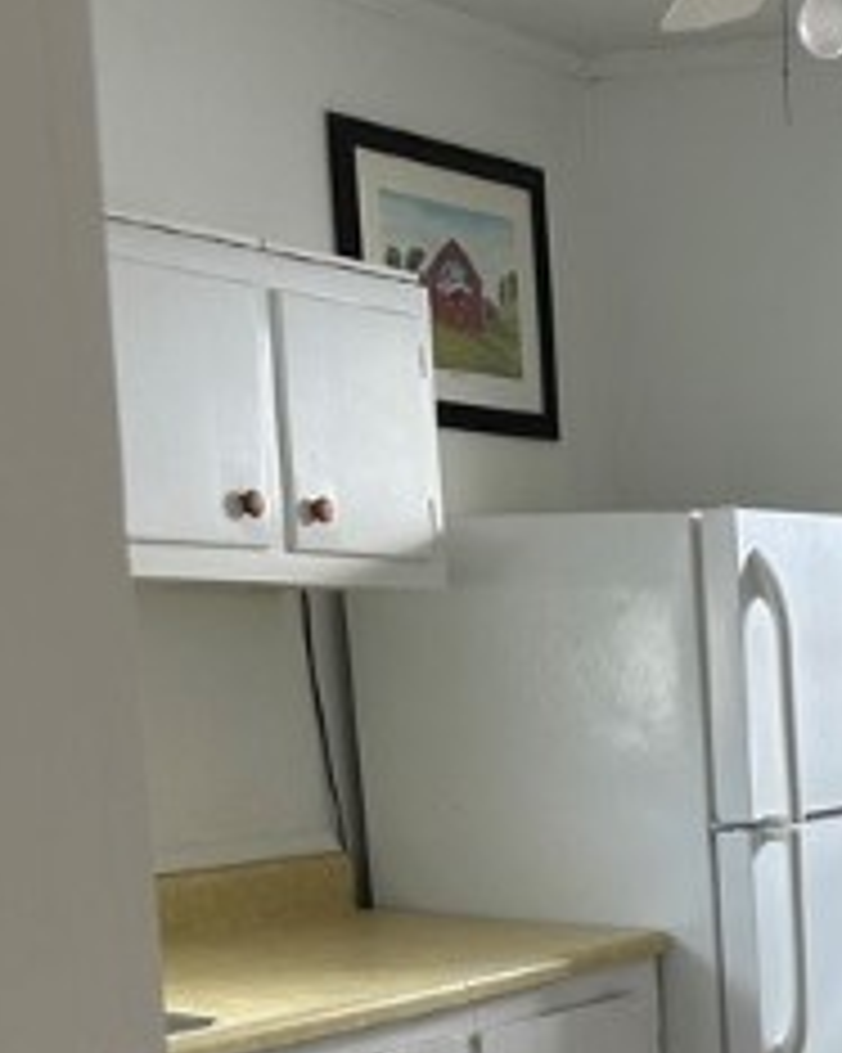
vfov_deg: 23.4
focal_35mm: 77
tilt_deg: -10.7
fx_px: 2400
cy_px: 1134
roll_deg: +0.0
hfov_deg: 18.4
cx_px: 1117
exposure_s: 1/60
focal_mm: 6.86
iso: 125
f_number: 1.78
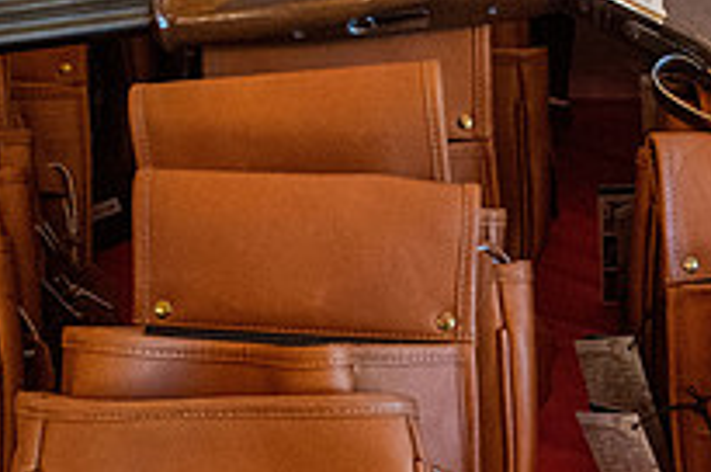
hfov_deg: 29.4
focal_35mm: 68
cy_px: 323
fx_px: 1341
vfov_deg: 19.9
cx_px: 499
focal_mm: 24
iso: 20000
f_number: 5.6
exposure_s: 1/125
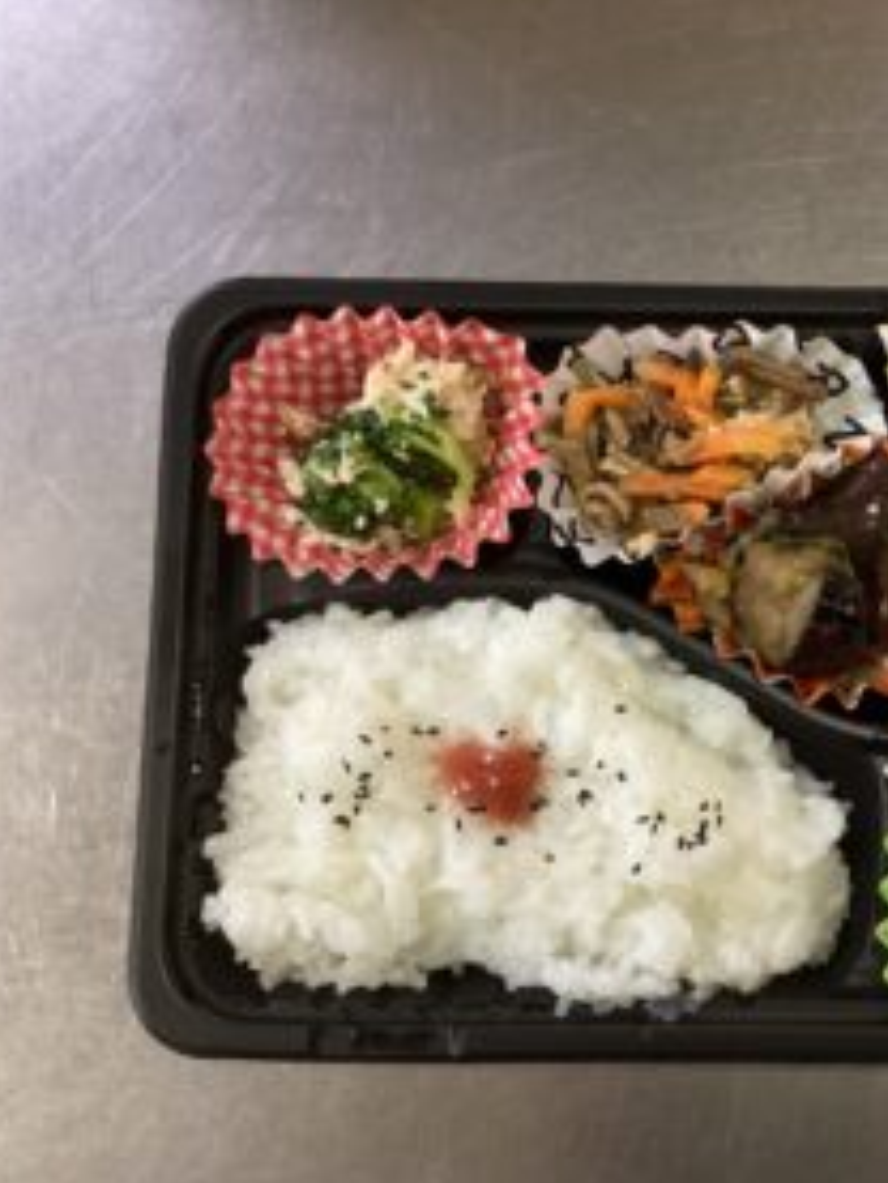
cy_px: 596
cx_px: 672
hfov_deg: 33.6
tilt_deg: -80.9
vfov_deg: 44.8
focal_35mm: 42
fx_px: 1435
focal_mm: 3.3
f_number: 2.4
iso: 400
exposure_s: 1/60
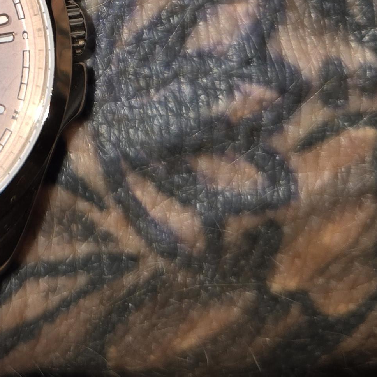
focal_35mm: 84
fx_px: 1035
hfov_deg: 19.3
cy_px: -122
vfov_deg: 19.0
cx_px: -88
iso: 40
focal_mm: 5.4
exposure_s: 1/50
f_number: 1.8
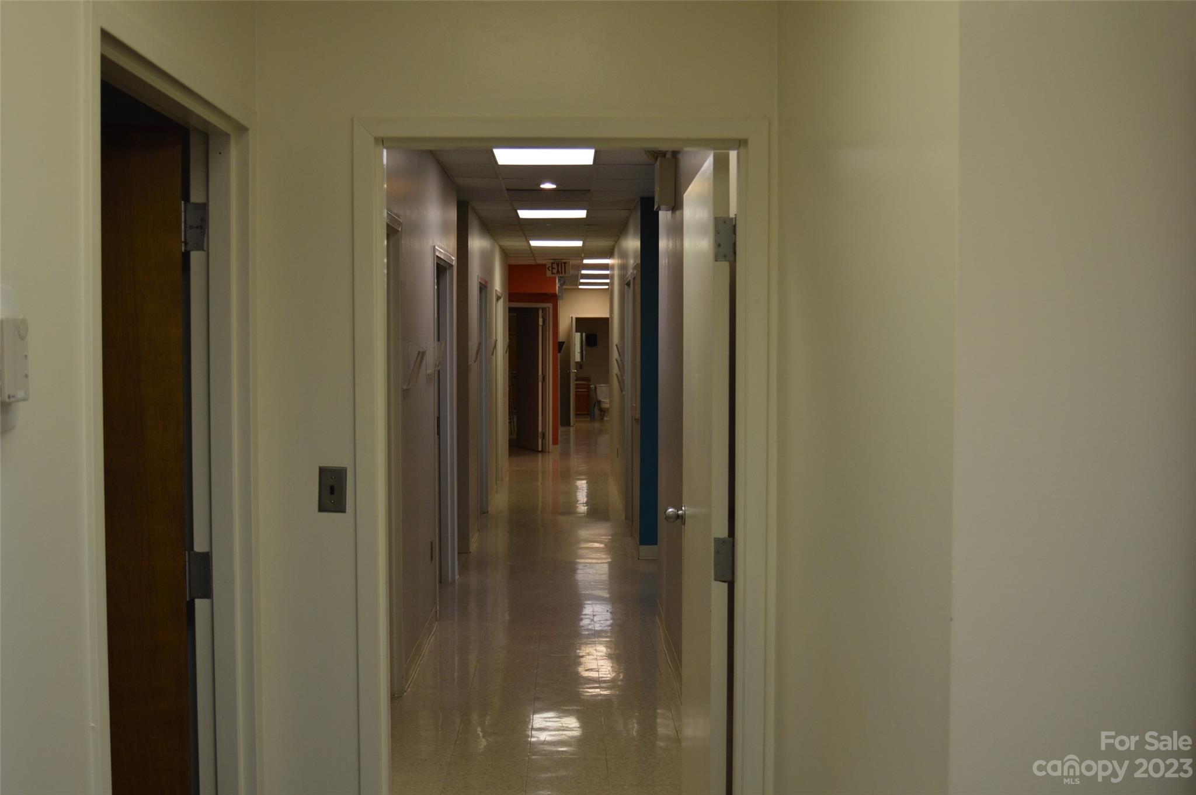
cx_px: 598
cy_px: 398
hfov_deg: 55.2
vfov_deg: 38.3
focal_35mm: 34
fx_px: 1145
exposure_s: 1/80
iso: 400
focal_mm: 23
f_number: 4.5
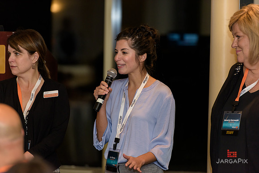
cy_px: 86
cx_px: 130
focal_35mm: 200
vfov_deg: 6.9
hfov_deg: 10.3
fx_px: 1439
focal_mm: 200
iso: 1250
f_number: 3.2
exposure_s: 1/125
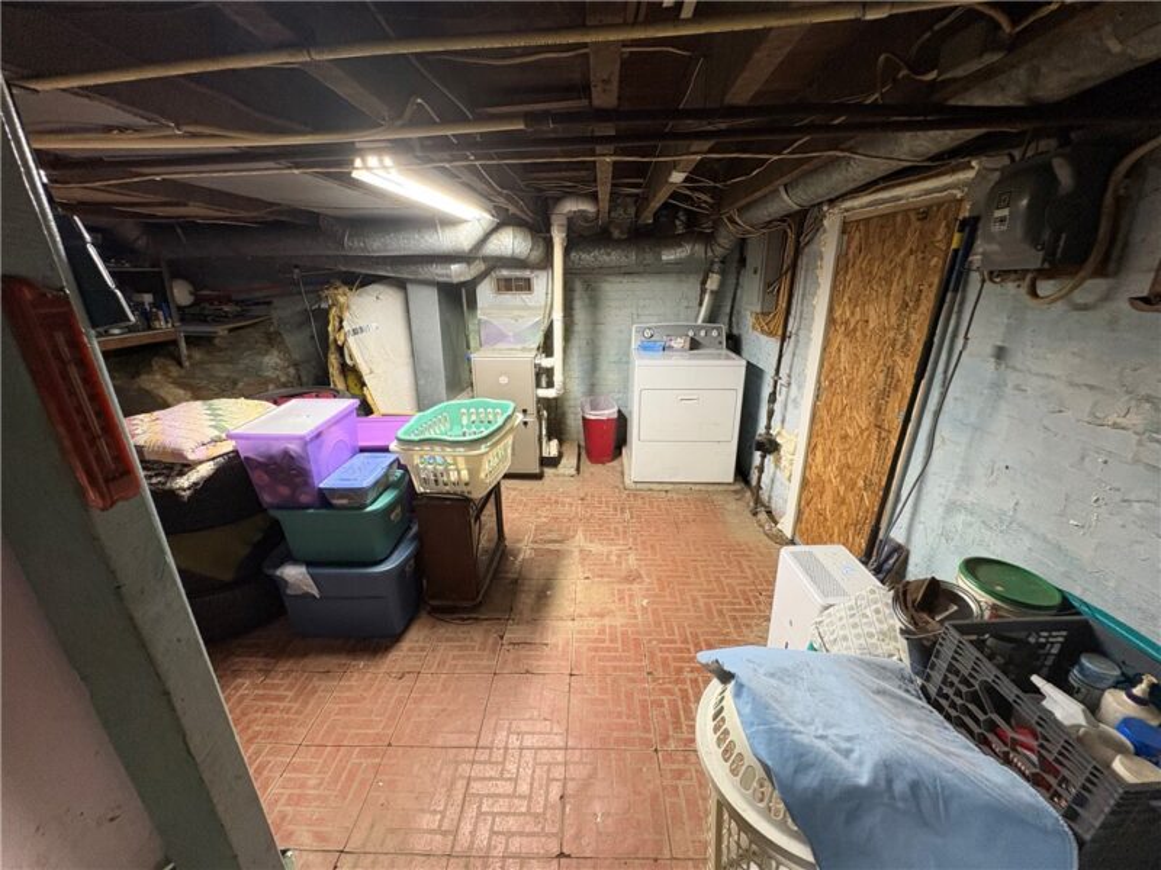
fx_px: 470
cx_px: 580
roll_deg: +1.1
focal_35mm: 14
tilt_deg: -18.3
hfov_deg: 102.1
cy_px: 435
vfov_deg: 85.7
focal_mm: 2.22
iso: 320
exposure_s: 1/60
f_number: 2.2
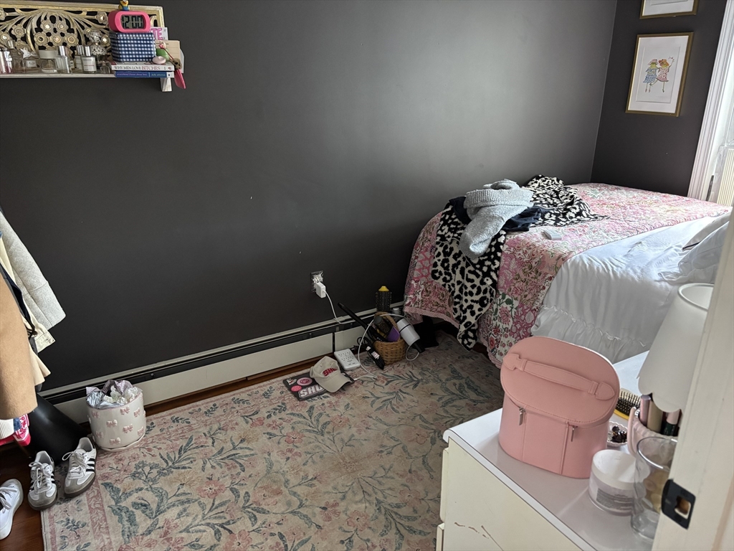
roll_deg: +1.9
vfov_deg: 53.1
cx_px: 367
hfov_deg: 67.3
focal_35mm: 26
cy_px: 276
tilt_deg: -22.3
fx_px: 551
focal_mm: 5.96
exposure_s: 1/30
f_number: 1.6
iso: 500
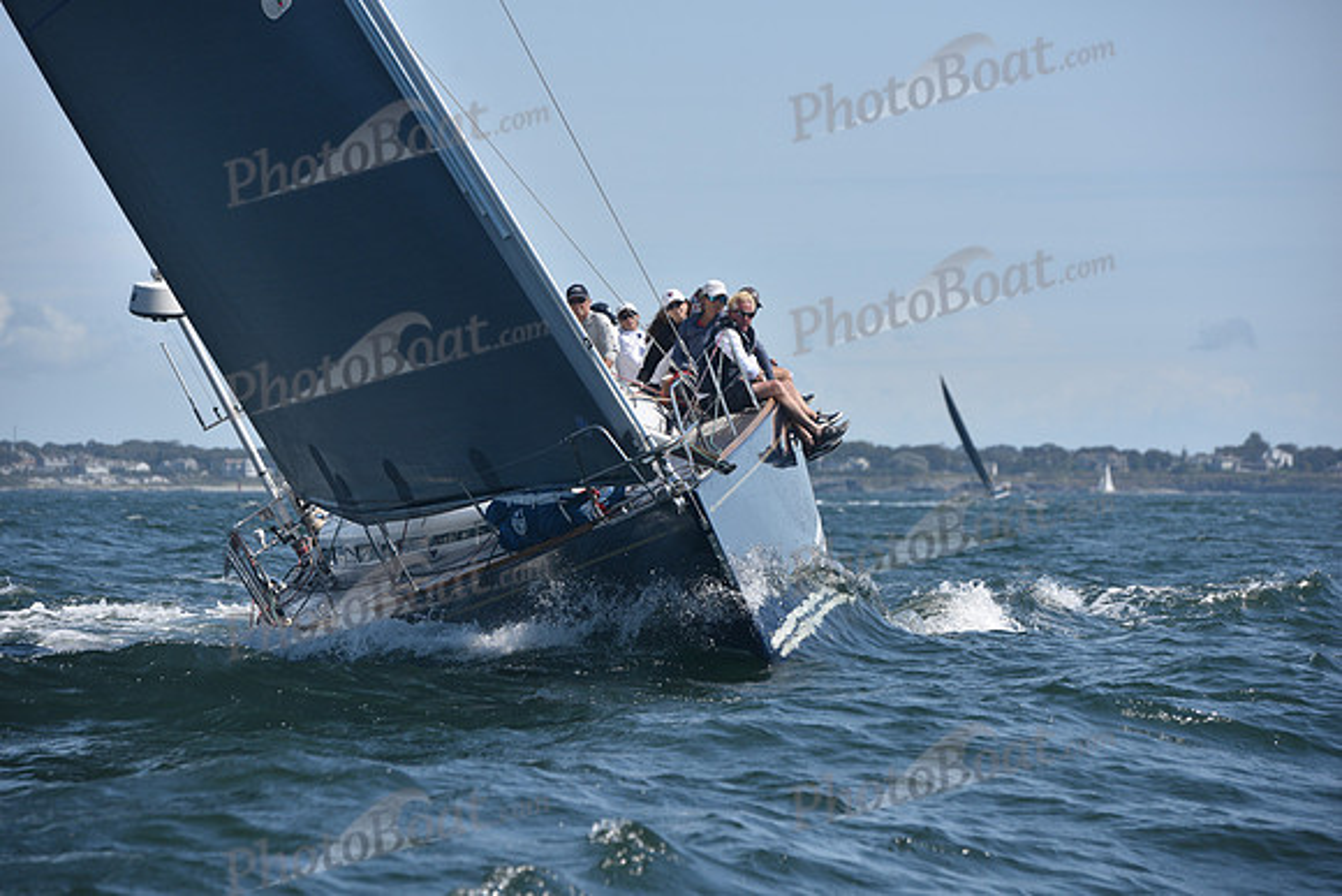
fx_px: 6338
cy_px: 448
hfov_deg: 12.1
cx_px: 671
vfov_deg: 8.1
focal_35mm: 170
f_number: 6.3
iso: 250
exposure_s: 1/1000
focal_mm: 170
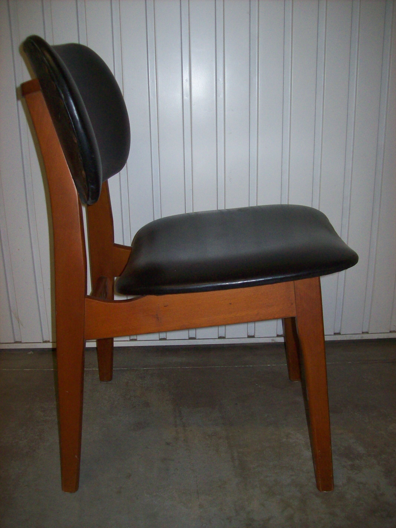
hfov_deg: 39.6
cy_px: 264
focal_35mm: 36
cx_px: 198
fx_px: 549
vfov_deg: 51.4
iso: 200
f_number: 2.7
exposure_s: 1/64
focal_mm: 6
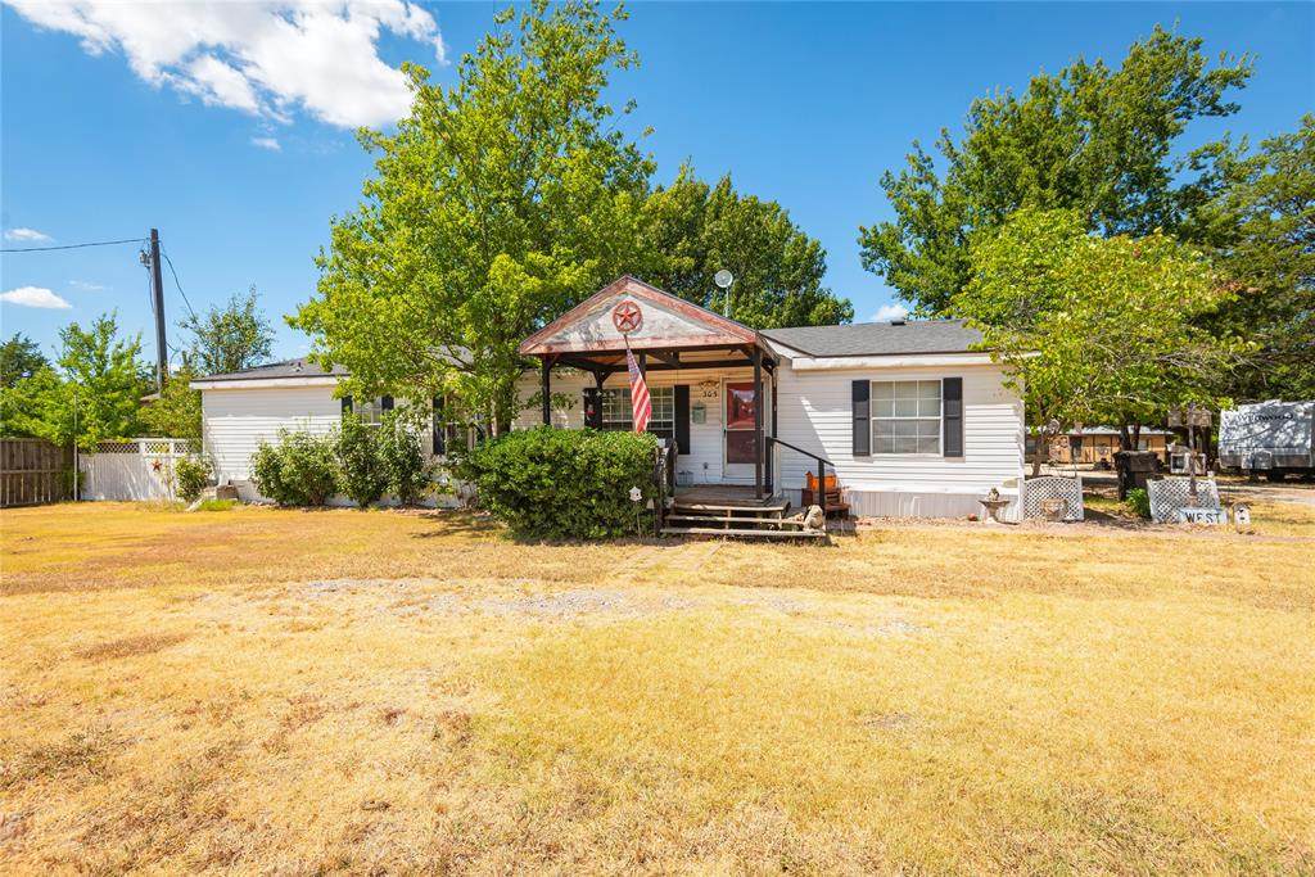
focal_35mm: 16
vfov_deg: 73.8
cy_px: 438
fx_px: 584
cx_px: 658
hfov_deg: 96.7
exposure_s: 1/250
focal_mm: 16
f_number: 7.1
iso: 100
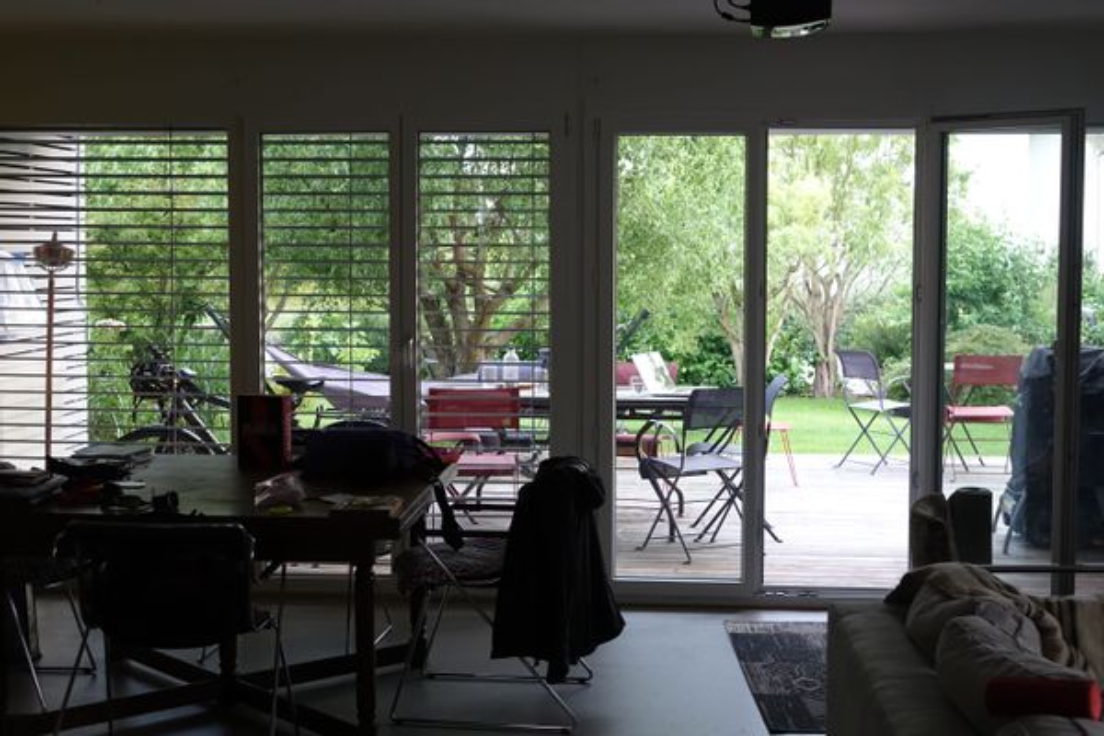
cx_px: 552
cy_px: 368
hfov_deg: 36.9
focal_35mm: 54
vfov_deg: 25.1
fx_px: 1656
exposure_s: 1/60
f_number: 2.8
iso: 640
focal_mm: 19.77
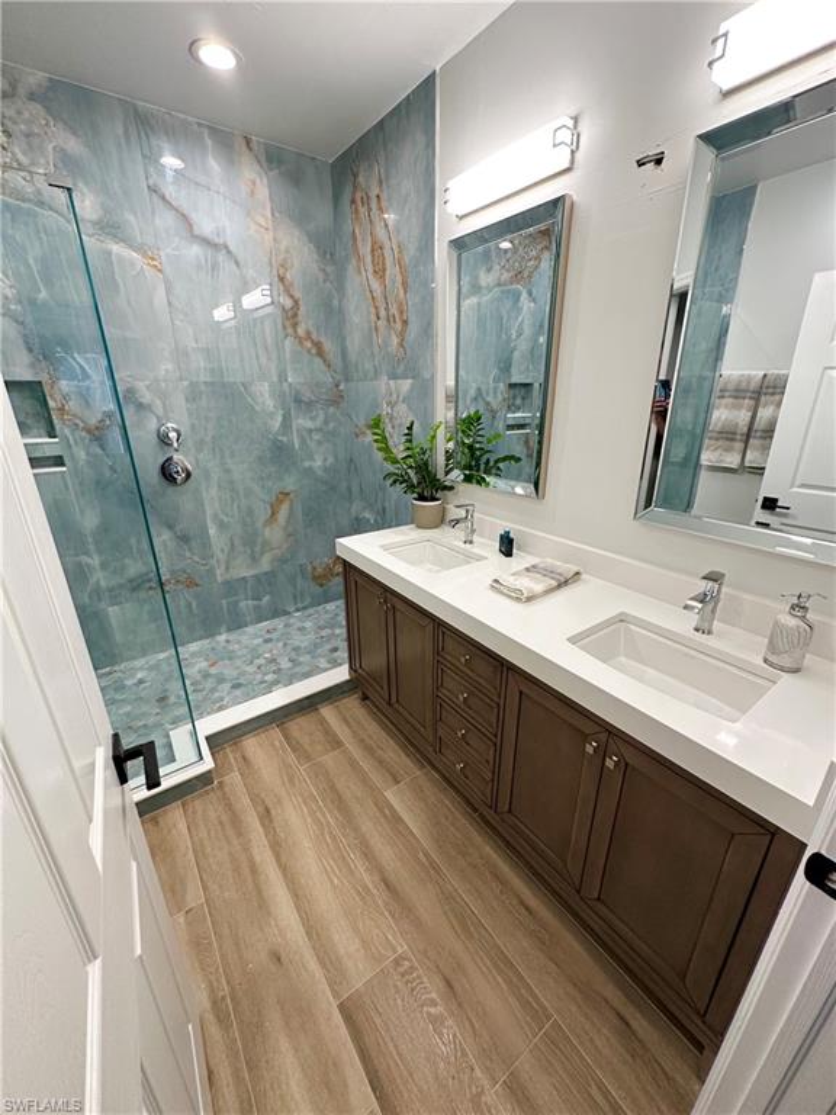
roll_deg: -0.1
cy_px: 558
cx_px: 418
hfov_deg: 85.7
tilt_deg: -20.4
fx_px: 451
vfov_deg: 102.1
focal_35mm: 14
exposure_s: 1/120
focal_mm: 2.22
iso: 200
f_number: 2.2
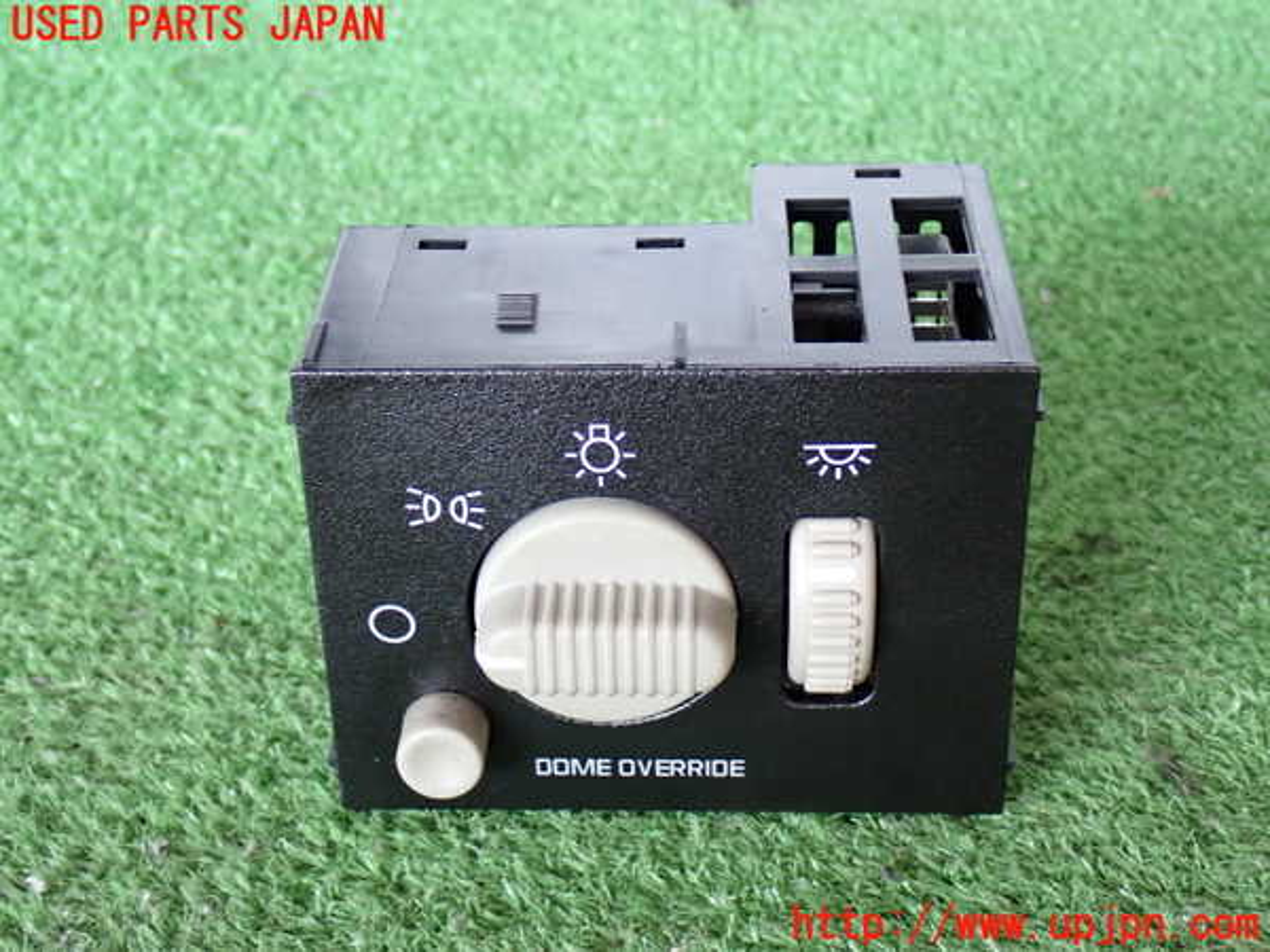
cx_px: 635
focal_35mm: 58
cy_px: 476
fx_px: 2128
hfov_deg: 33.2
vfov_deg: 25.2
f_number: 3.5
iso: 320
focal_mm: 10.35
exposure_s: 1/60
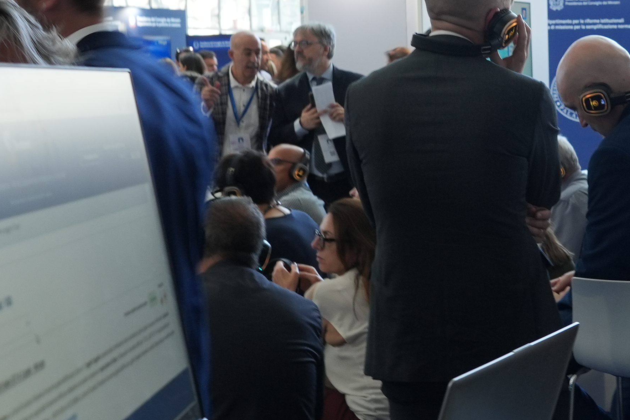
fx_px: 1470
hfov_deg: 22.0
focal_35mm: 84
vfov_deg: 16.3
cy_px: 216
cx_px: 799
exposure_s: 1/30
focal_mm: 16
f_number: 4
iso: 200
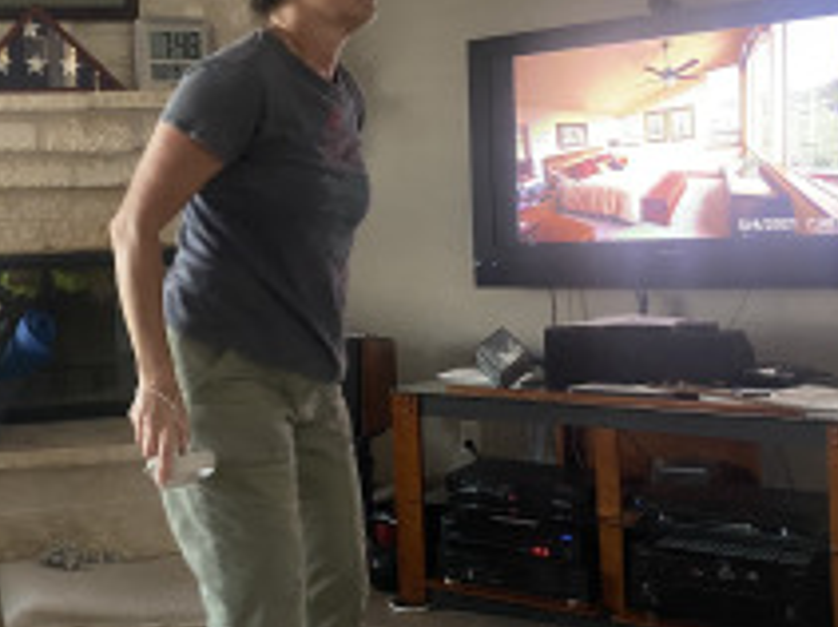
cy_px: 250
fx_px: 1089
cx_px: 218
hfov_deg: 41.0
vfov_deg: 32.1
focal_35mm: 45
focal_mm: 4.25
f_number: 1.8
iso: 640
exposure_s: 1/30
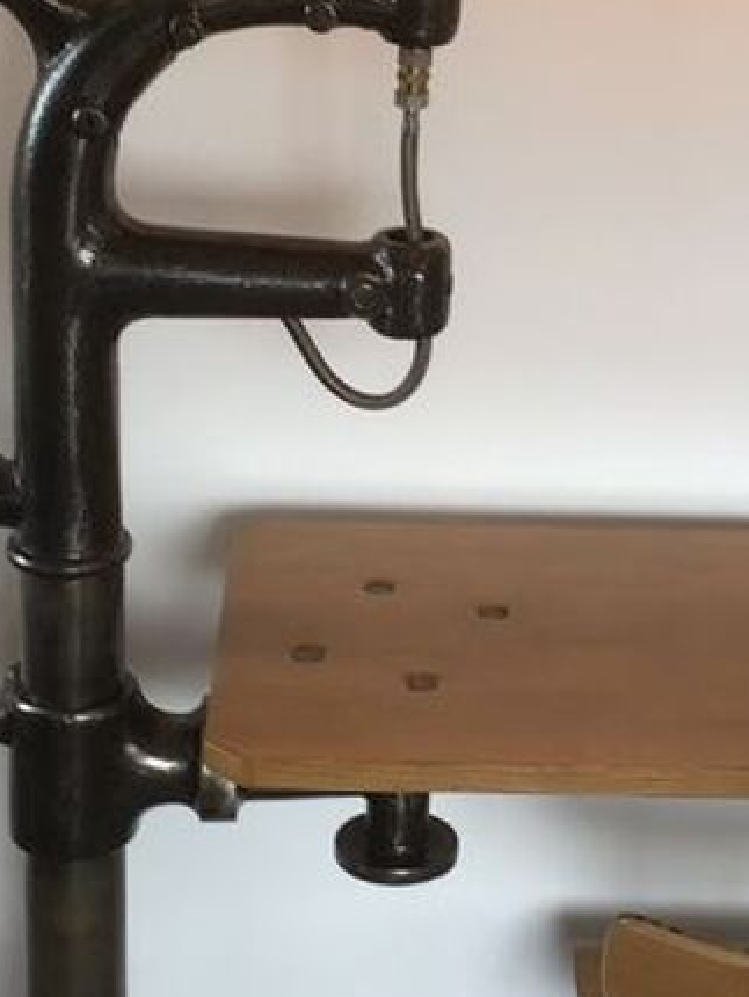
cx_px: 475
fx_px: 2767
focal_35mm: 96
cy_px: 349
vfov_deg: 20.4
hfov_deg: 15.4
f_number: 2.4
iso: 25
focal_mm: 3.3
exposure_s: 1/50
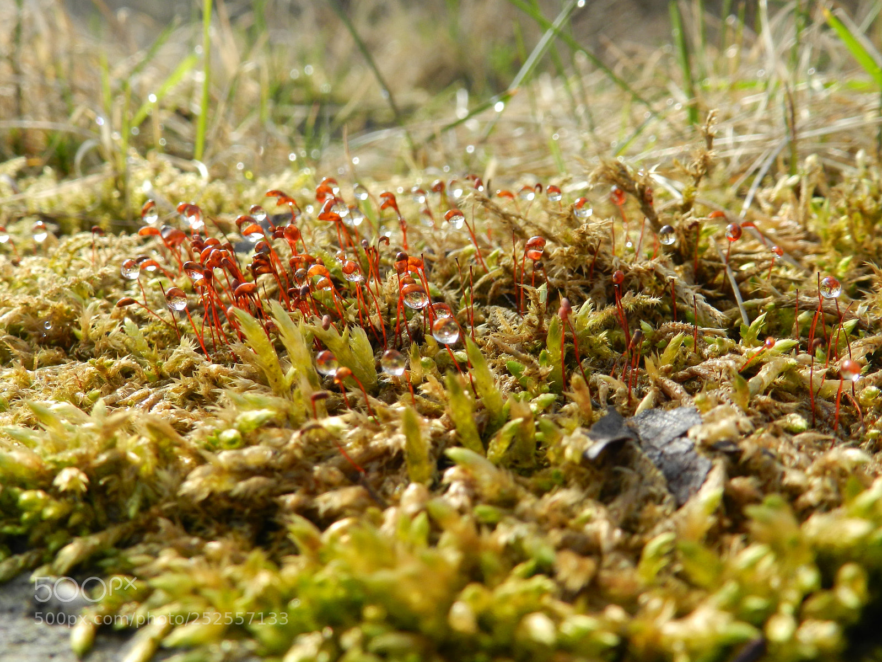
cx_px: 441
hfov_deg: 41.2
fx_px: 1172
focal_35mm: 46
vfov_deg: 31.5
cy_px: 331
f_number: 4.2
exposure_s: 1/400
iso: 160
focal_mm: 8.1
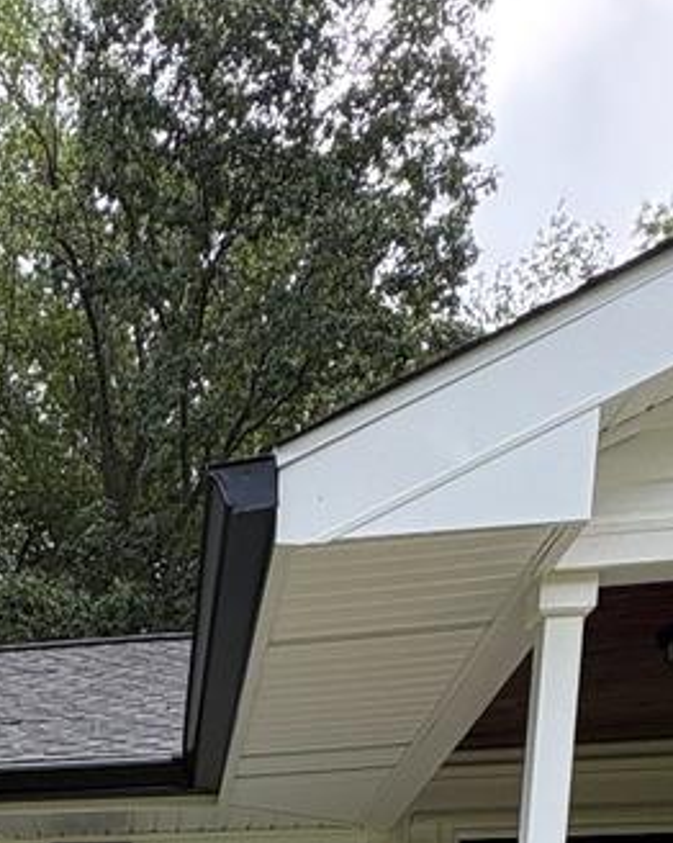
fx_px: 1495
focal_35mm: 60
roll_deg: -0.6
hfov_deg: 22.4
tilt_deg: -7.3
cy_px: 1326
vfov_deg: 23.7
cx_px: -223
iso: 40
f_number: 2.2
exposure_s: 1/390
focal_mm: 2.22
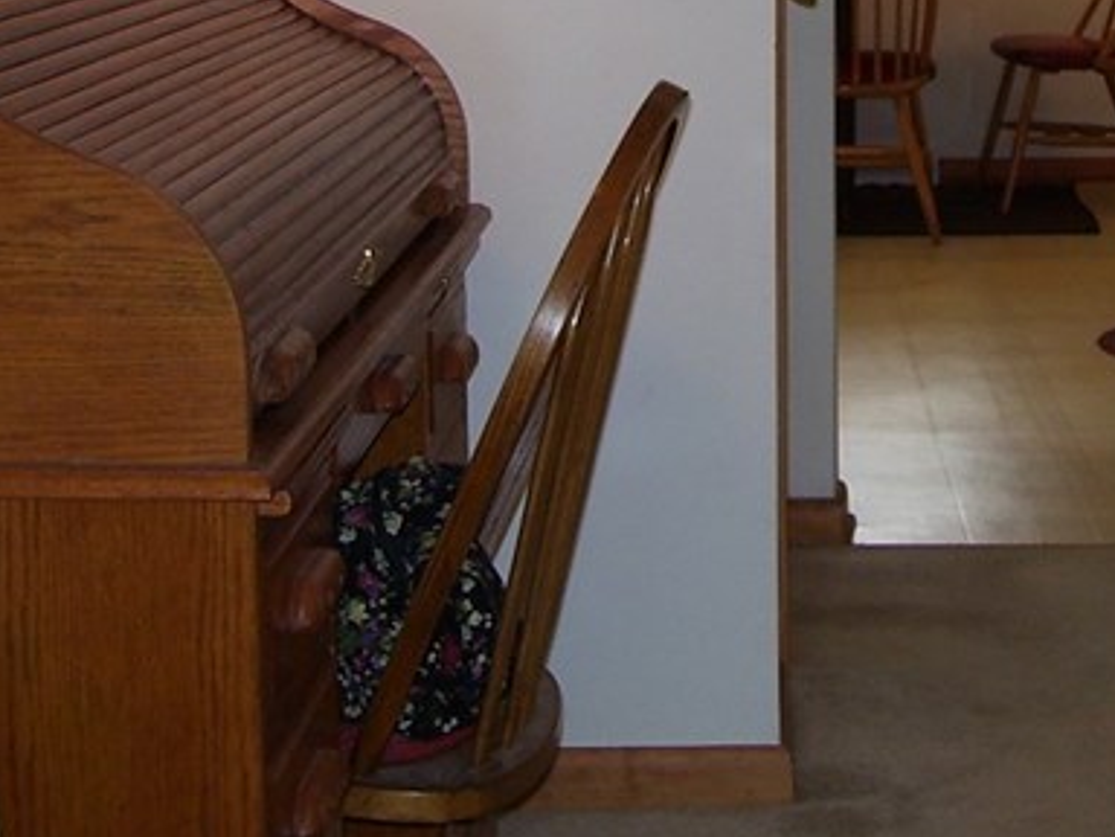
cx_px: 828
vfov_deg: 14.9
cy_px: -157
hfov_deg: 20.3
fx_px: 3092
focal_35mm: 96
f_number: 2.7
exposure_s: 1/60
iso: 80
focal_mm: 6
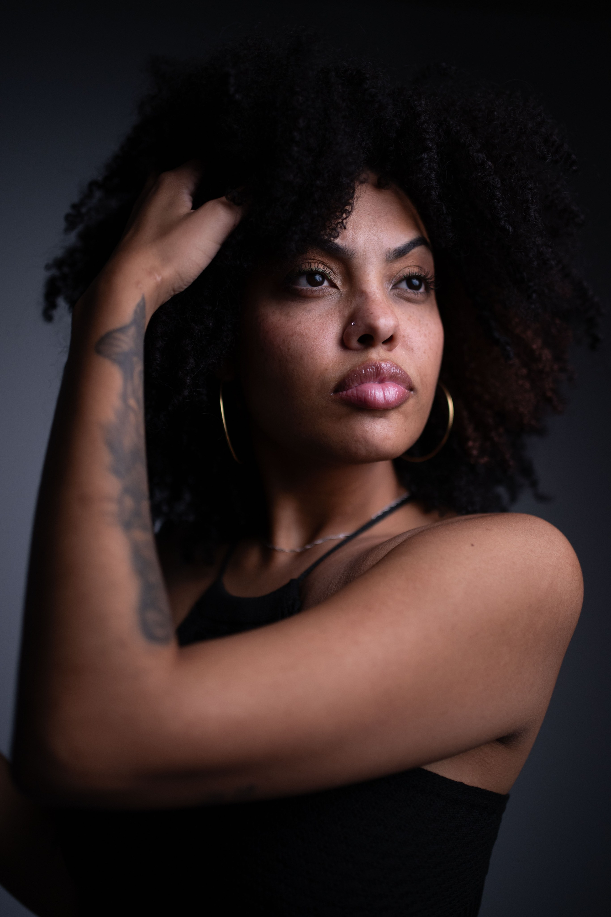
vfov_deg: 54.4
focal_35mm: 35
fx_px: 891
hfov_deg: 37.9
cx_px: 306
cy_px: 458
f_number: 1.4
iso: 400
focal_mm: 35
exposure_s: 1/640
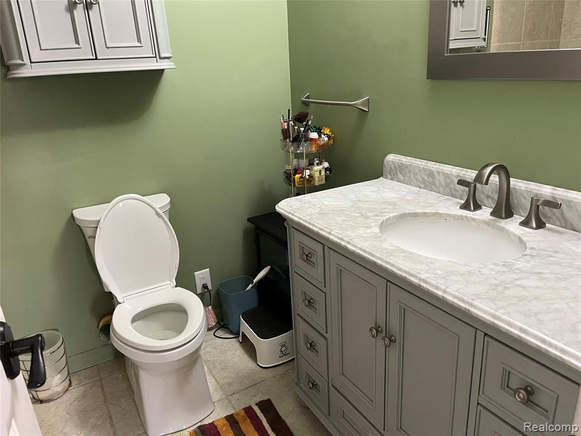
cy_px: 218
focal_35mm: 26
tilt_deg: -17.9
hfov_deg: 67.3
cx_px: 290
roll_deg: +5.5
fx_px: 436
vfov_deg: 53.1
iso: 400
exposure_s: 1/40
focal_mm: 5.1
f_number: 1.6
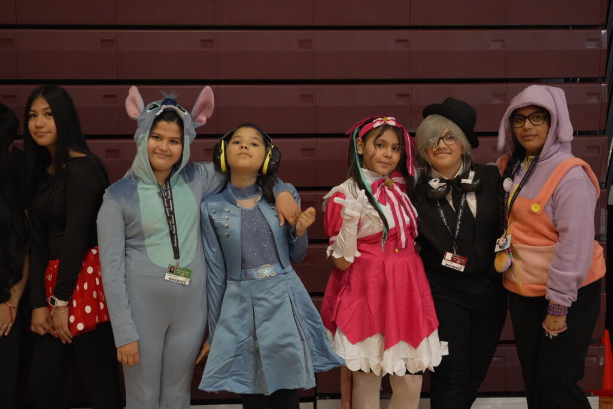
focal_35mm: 49
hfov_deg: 40.3
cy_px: 204
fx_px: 835
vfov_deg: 27.6
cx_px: 306
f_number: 4.5
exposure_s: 1/200
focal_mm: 49
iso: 5000
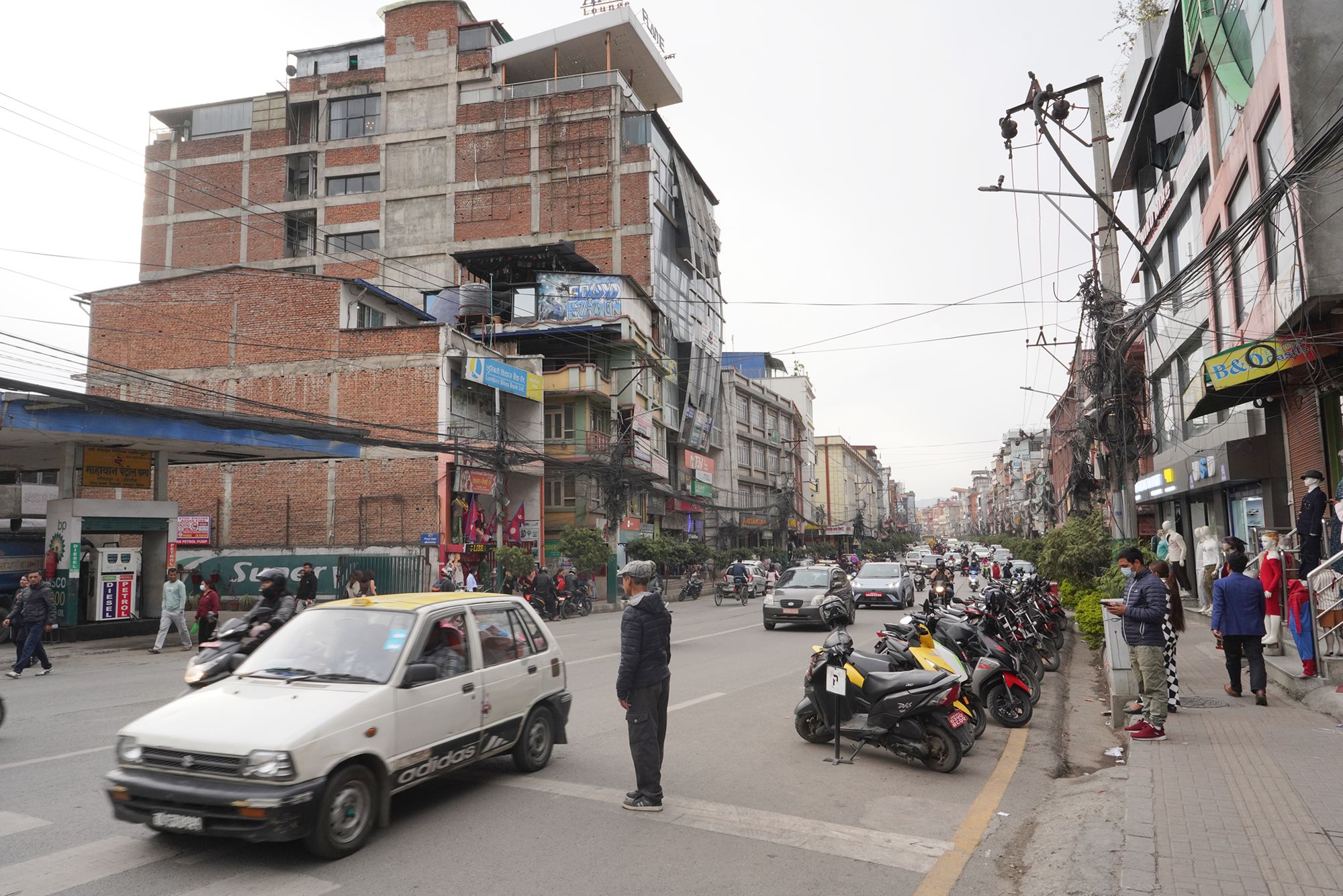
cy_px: 448
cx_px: 672
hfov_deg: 73.7
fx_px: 895
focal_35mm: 24
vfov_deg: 53.1
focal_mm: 24
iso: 800
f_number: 14
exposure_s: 1/100
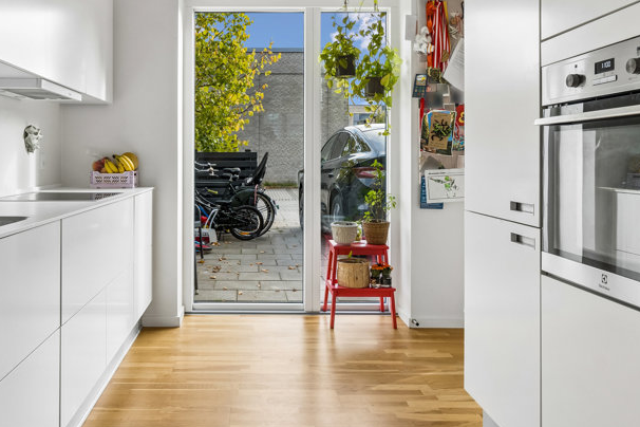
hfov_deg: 55.7
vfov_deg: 38.9
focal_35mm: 34
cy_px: 154
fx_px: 598
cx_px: 247
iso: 200
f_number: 8
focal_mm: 17
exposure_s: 1/8
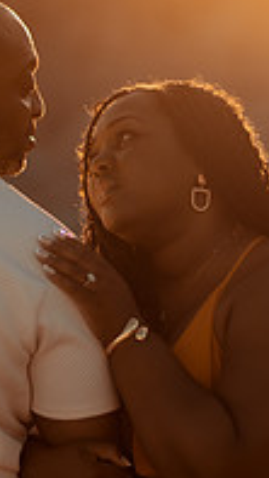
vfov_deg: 12.0
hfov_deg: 6.8
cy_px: 256
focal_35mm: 179
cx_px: 44
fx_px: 2267
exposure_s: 1/5000
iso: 100
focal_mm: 58
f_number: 1.4
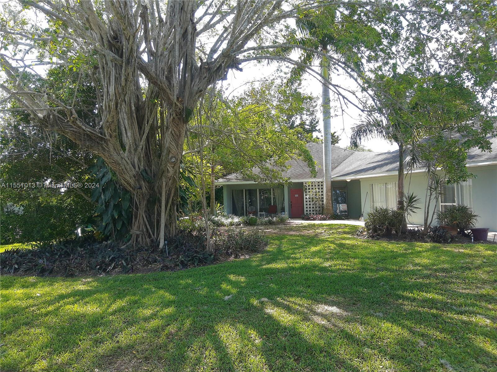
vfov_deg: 53.1
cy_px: 186
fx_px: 373
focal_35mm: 26
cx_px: 248
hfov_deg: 67.3
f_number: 1.8
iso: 40
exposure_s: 1/299
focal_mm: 3.95
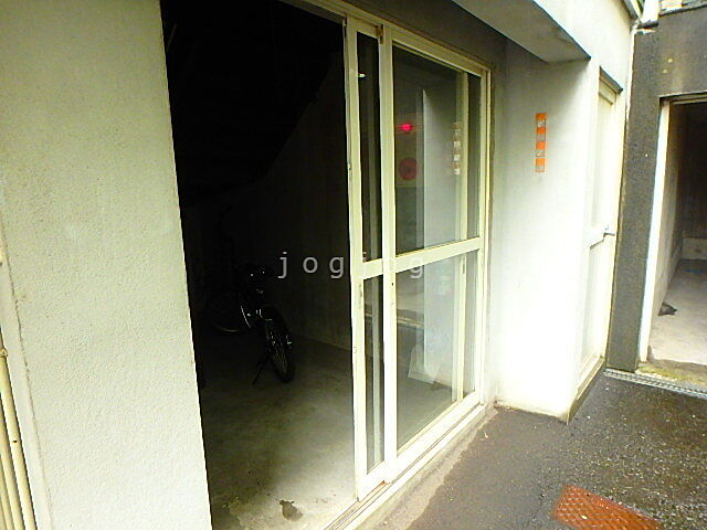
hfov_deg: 79.0
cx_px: 354
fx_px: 429
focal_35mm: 21
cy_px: 265
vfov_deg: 63.4
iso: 400
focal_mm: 3.7
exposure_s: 1/30
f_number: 3.5
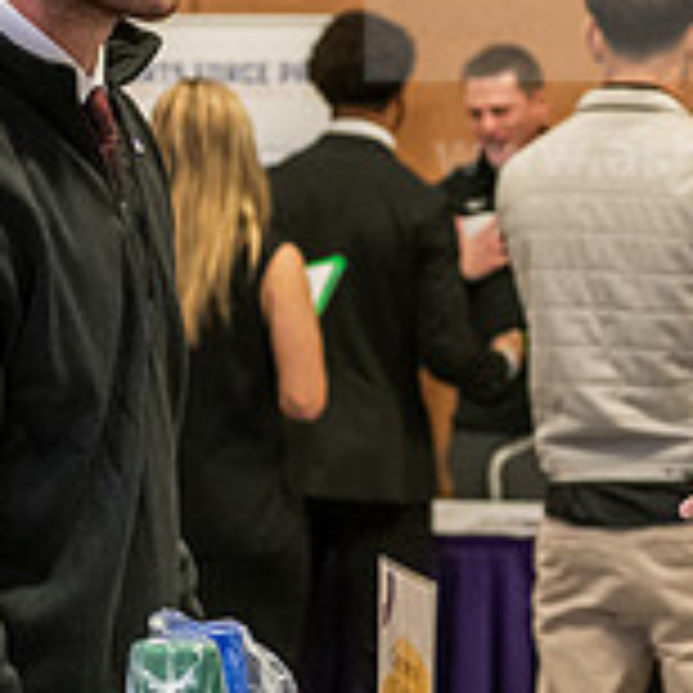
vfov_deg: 9.9
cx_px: 230
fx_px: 3986
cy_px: 250
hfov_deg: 9.9
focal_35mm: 176
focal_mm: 55
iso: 2500
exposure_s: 1/160
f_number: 3.2
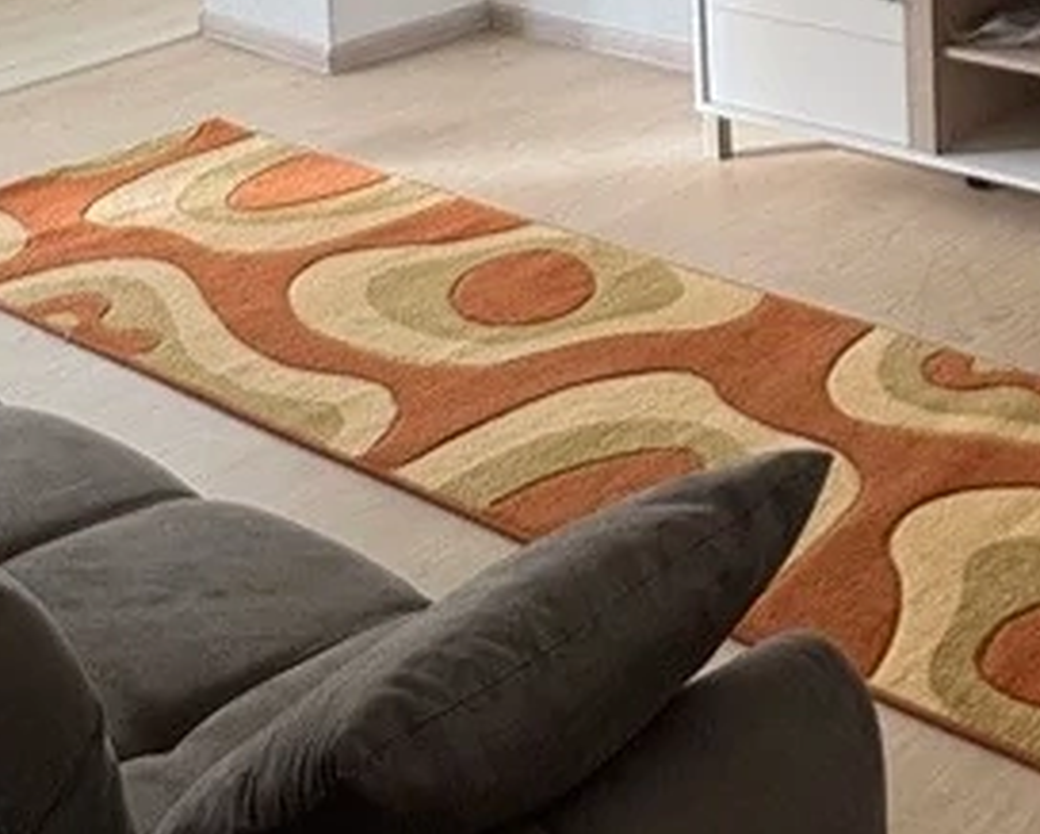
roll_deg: +1.4
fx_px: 2064
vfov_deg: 19.9
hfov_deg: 26.6
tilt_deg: -4.5
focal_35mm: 67
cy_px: -402
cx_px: 1071
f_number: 2.2
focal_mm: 2.22
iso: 80
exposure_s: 1/99
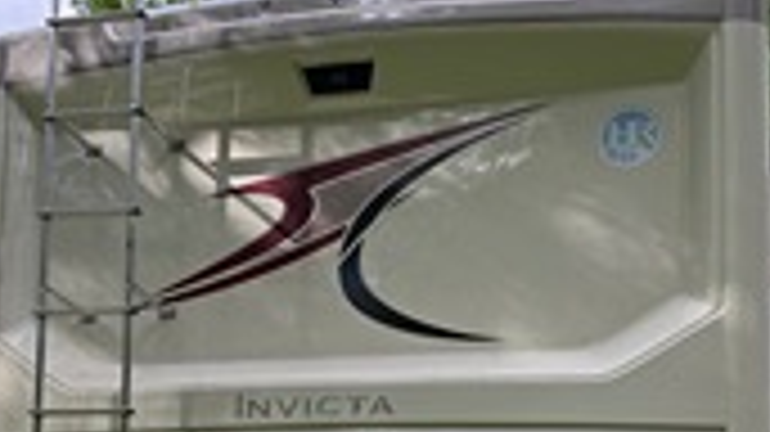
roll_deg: -3.2
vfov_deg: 18.8
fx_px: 1245
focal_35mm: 61
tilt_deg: +5.3
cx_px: 315
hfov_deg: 34.3
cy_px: 500
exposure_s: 1/602
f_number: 1.78
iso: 100
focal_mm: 6.76
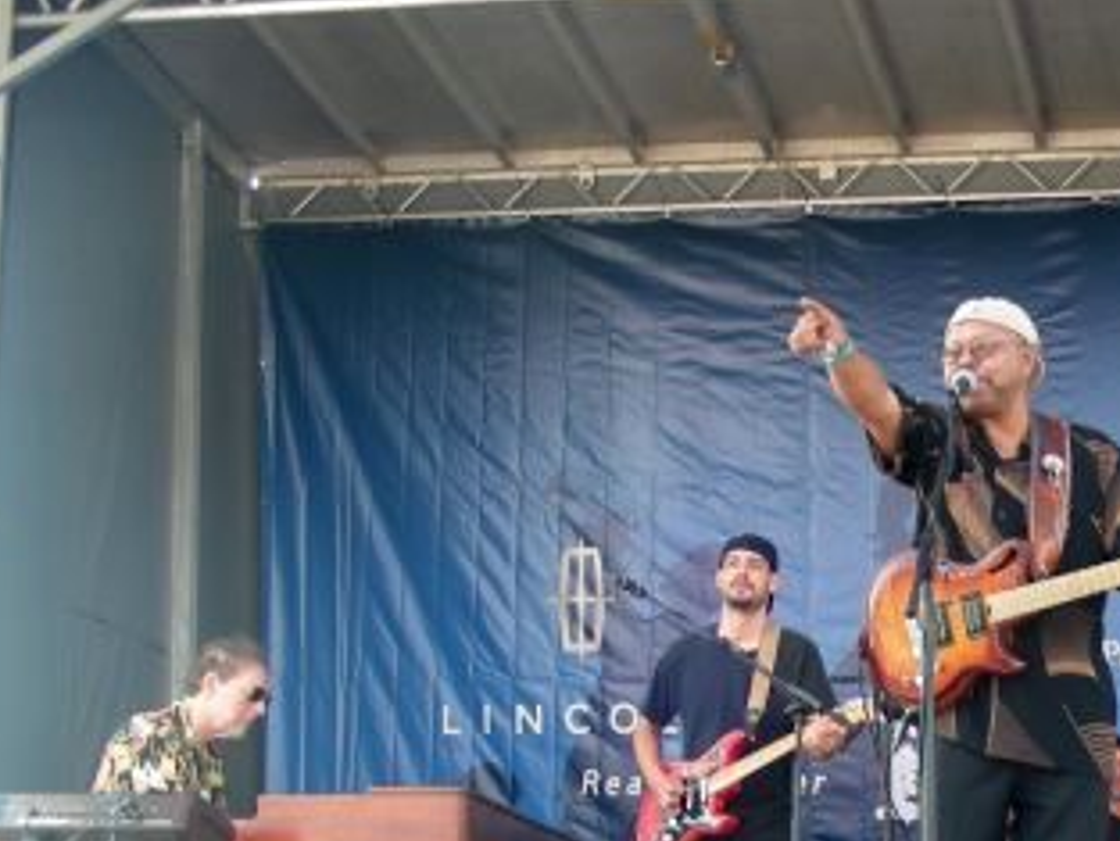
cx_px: 1002
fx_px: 2913
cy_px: 734
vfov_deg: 16.2
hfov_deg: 21.3
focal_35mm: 90
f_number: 3.5
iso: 50
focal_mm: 7.4
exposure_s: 1/42.1
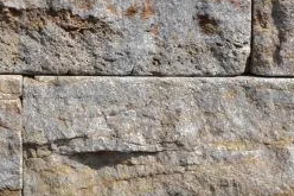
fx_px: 1738
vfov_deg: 6.4
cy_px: 129
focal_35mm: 213
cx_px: 165
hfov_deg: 9.7
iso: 100
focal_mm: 44
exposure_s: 1/250
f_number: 8
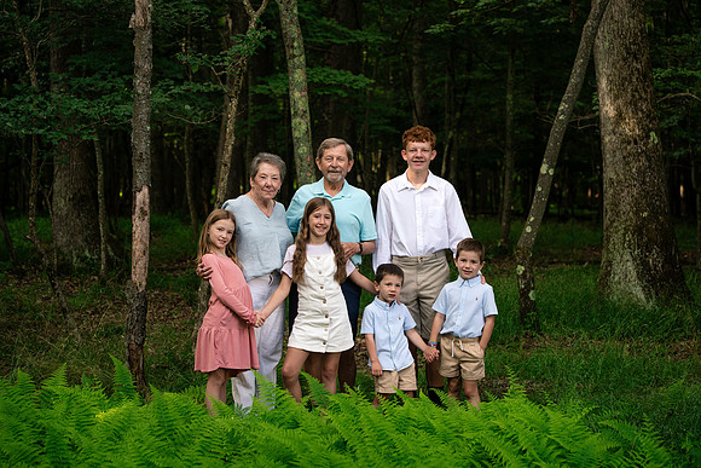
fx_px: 1655
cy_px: 234
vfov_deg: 16.1
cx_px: 350
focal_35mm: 85
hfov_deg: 23.9
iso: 200
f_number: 4.5
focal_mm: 85
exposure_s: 1/200
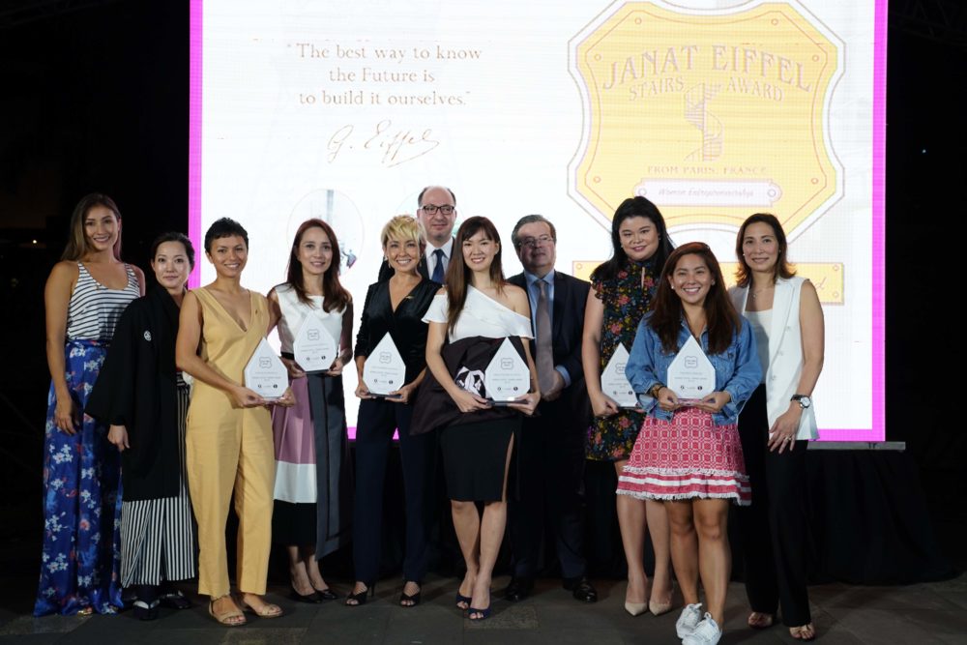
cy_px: 322
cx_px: 484
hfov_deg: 53.1
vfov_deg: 36.9
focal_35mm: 36
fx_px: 967
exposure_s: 1/100
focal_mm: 36
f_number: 5
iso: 800
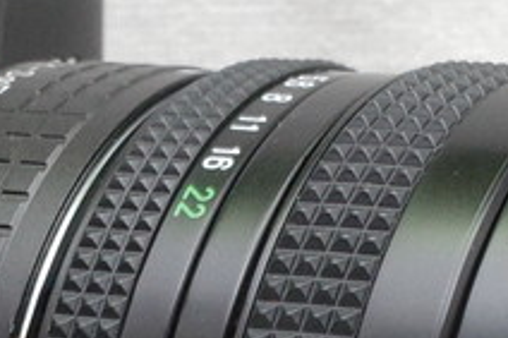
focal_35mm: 264
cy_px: 428
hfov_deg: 7.8
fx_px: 3722
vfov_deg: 5.2
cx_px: 125
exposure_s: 1/25
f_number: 9
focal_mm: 18.3
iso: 1000
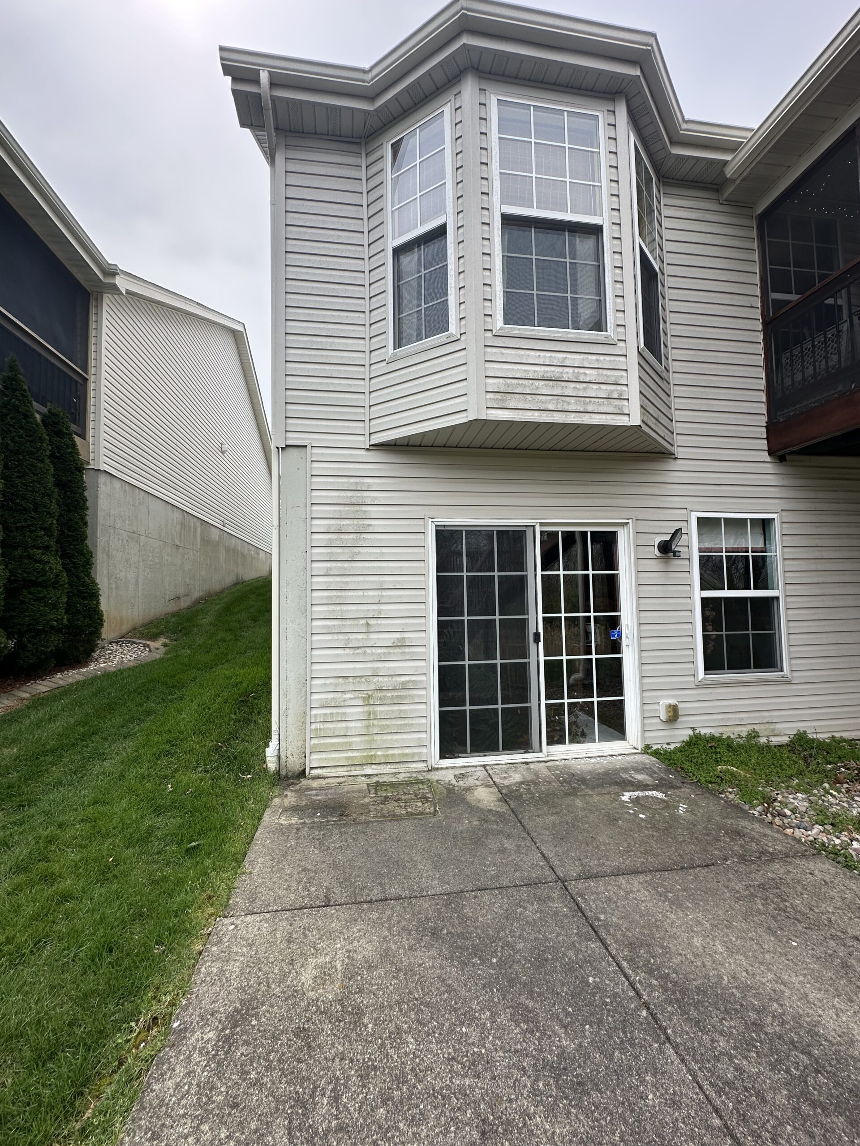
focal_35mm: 14
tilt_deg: +4.3
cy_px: 573
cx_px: 430
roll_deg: -1.4
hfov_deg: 85.7
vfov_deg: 102.1
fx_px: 464
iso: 50
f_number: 2.2
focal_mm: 2.22
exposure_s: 1/1125
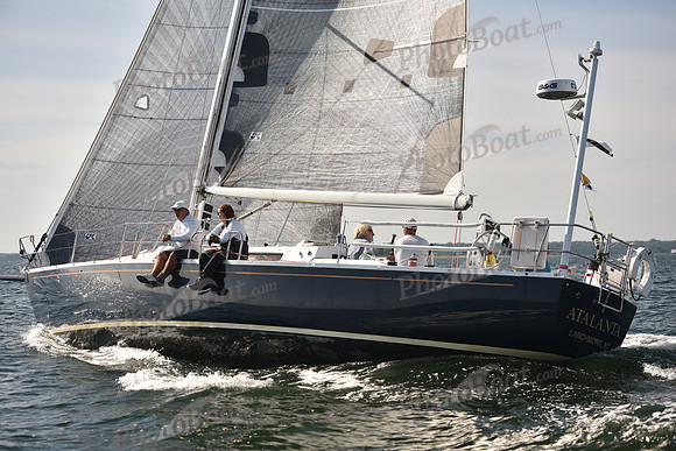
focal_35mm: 70
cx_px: 338
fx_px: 1315
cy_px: 226
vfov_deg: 19.5
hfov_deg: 28.8
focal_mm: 70
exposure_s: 1/1250
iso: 250
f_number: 3.5
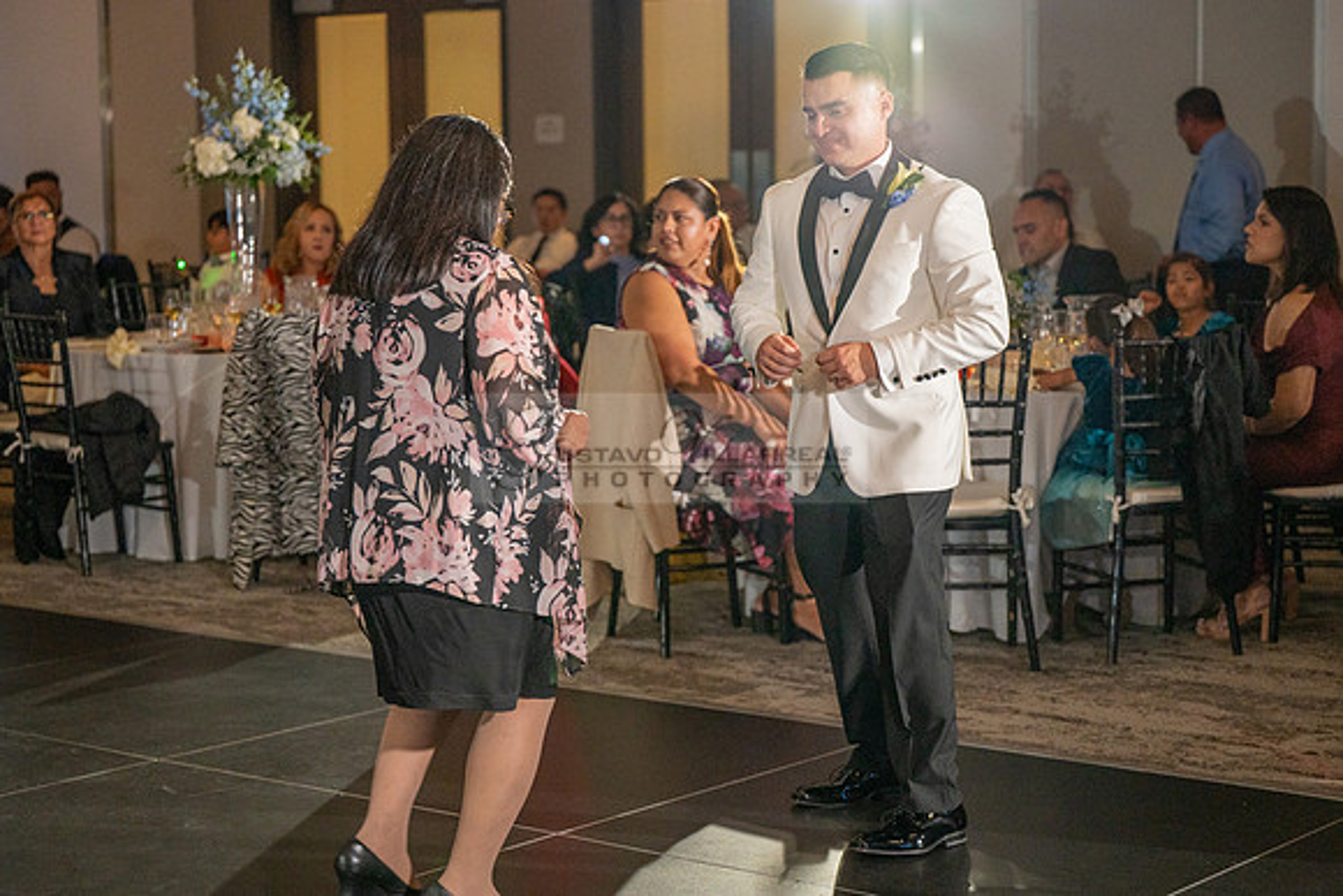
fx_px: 2733
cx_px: 672
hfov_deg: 27.6
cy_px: 448
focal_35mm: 73
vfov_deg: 18.6
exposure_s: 1/200
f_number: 2.8
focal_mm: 70
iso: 1600
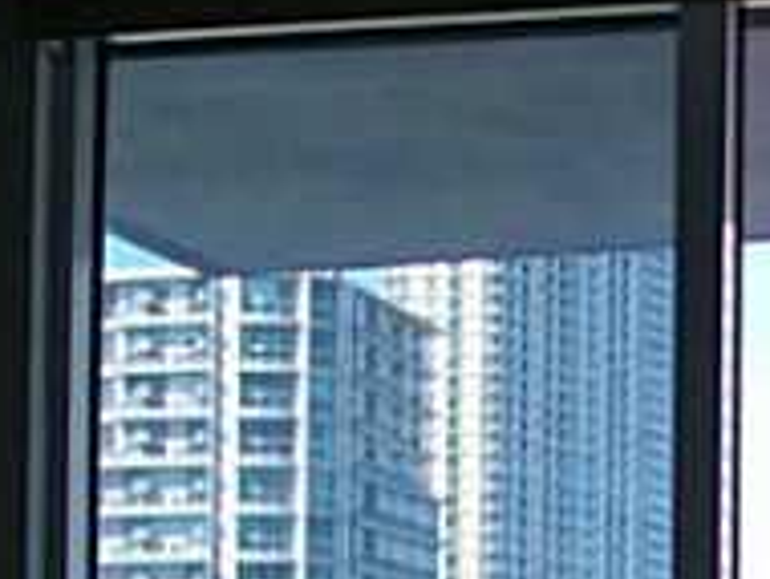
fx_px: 3274
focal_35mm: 147
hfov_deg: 13.2
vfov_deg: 9.6
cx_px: 851
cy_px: 1028
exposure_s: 1/320
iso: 80
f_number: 3.1
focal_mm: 6.3
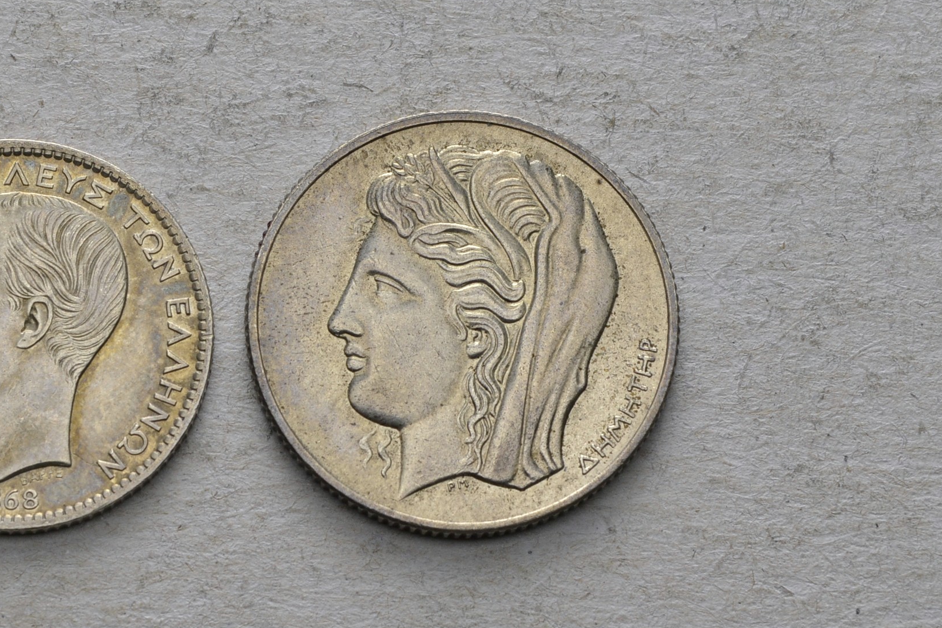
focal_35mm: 124
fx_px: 3238
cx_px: 263
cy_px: 335
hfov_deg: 16.5
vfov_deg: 11.1
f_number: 14
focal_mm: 55
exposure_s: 1/250
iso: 400
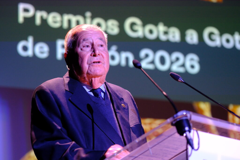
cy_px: 80
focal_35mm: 135
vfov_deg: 10.2
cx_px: 120
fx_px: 900
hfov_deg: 15.2
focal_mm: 90
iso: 1250
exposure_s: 1/100
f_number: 2
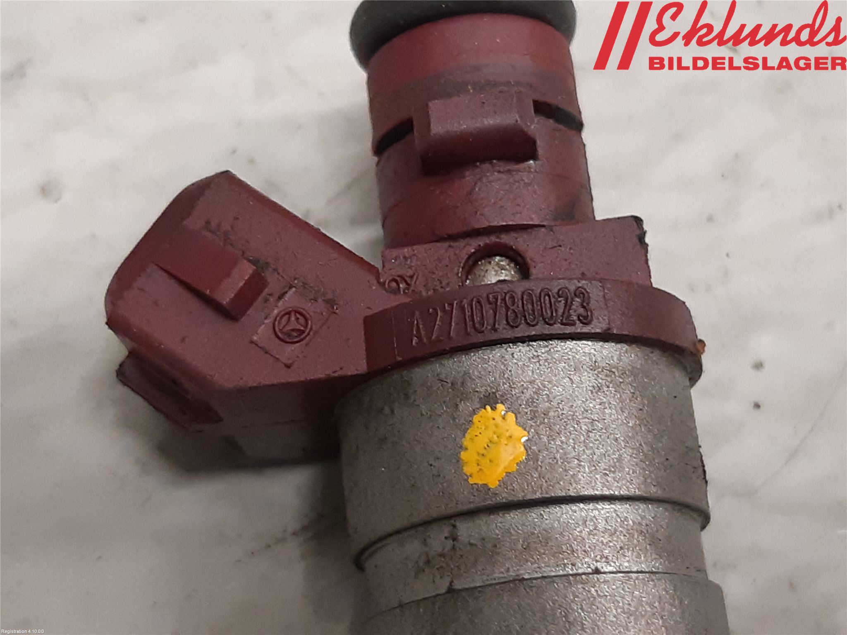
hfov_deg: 67.3
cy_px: 318
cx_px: 424
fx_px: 636
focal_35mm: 26
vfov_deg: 53.1
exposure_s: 1/50
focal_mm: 3.93
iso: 200
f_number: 1.7
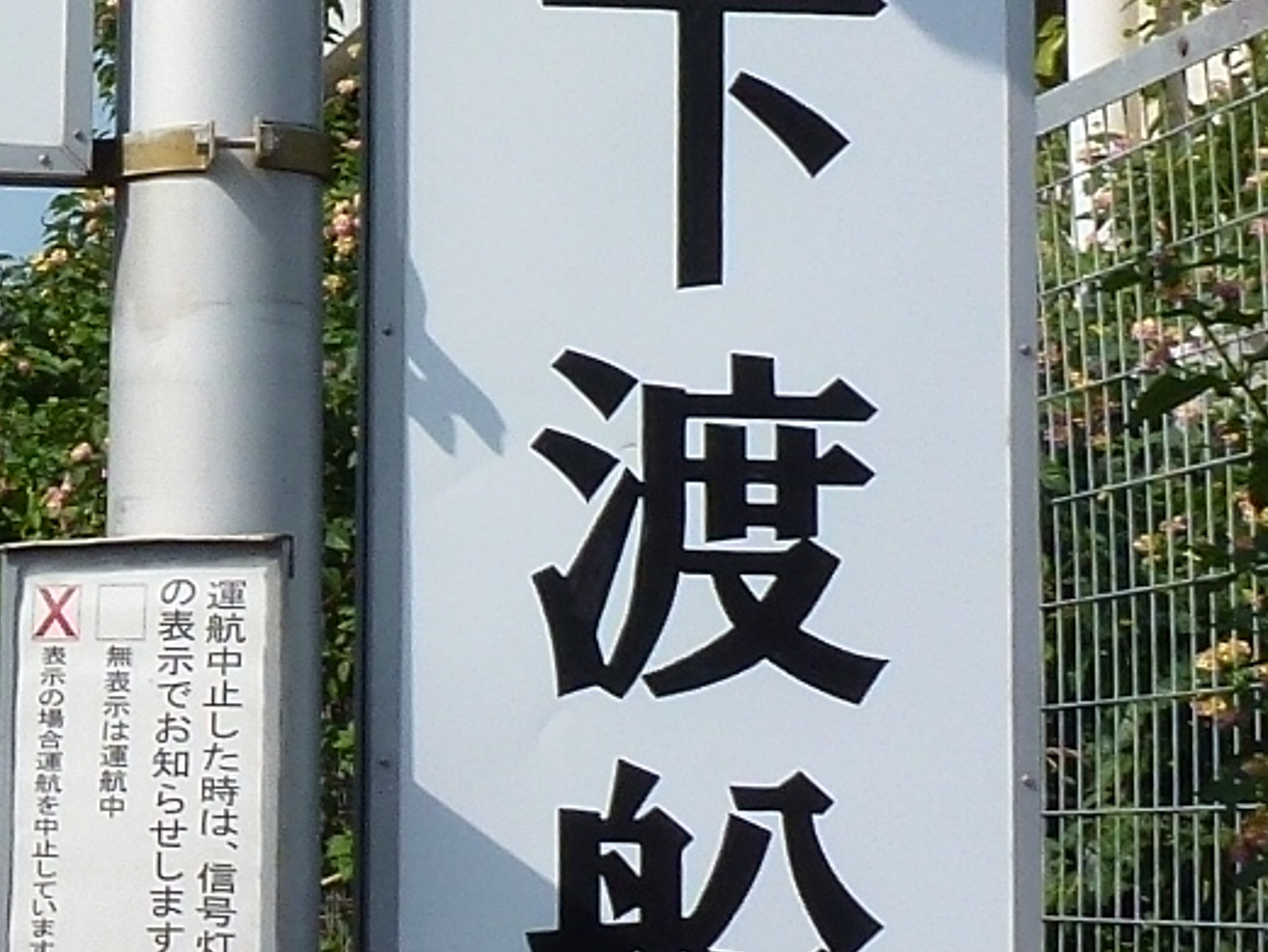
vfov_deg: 12.6
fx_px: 4323
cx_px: -574
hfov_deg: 15.5
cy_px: 351
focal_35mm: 118
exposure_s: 1/1000
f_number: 4
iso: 100
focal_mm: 4.3
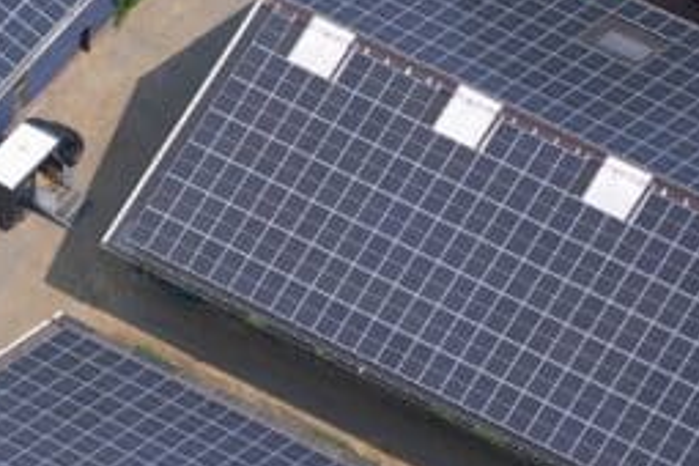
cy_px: 99
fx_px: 11688
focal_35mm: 602
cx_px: -123
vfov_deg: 2.3
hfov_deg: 3.4
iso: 200
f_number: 4
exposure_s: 1/2000
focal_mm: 200
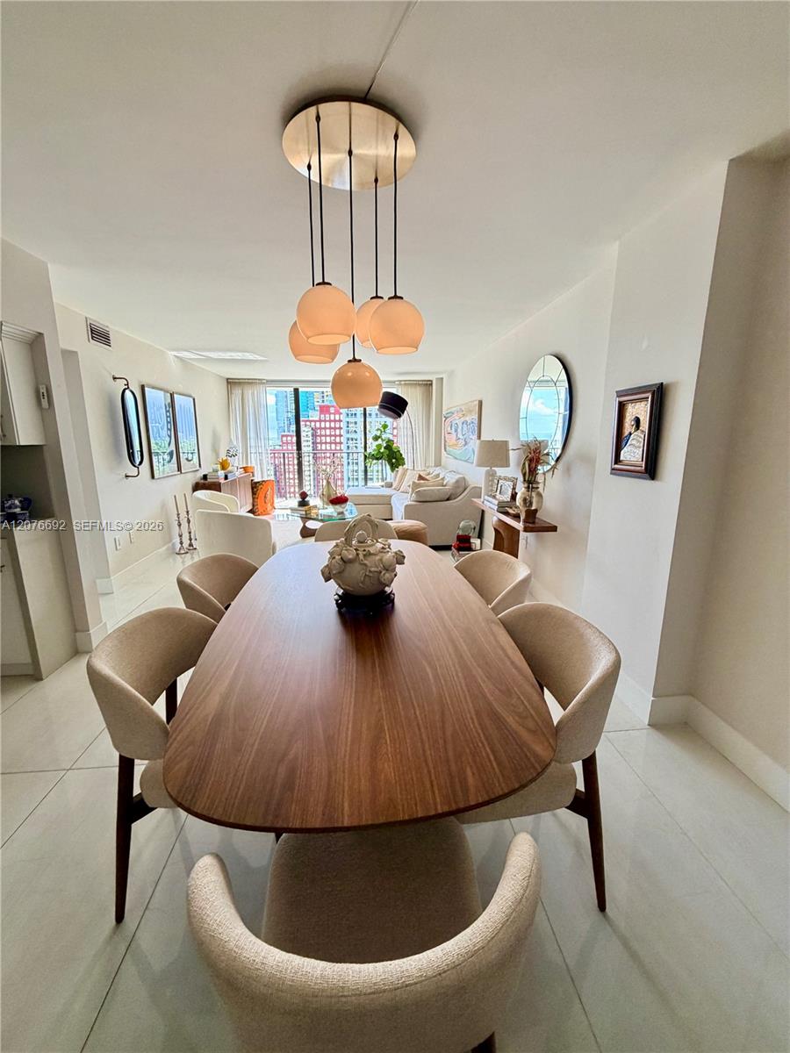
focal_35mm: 14
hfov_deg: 85.7
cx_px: 395
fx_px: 426
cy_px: 526
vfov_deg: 102.1
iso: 250
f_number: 2.2
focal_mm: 2.22
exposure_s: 1/121
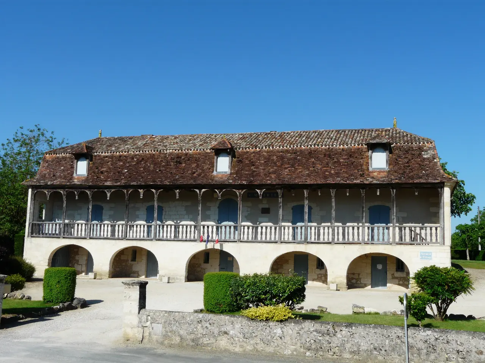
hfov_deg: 46.8
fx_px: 560
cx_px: 242
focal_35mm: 40
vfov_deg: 36.0
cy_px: 182
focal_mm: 6.5
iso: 100
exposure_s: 1/400
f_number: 7.1
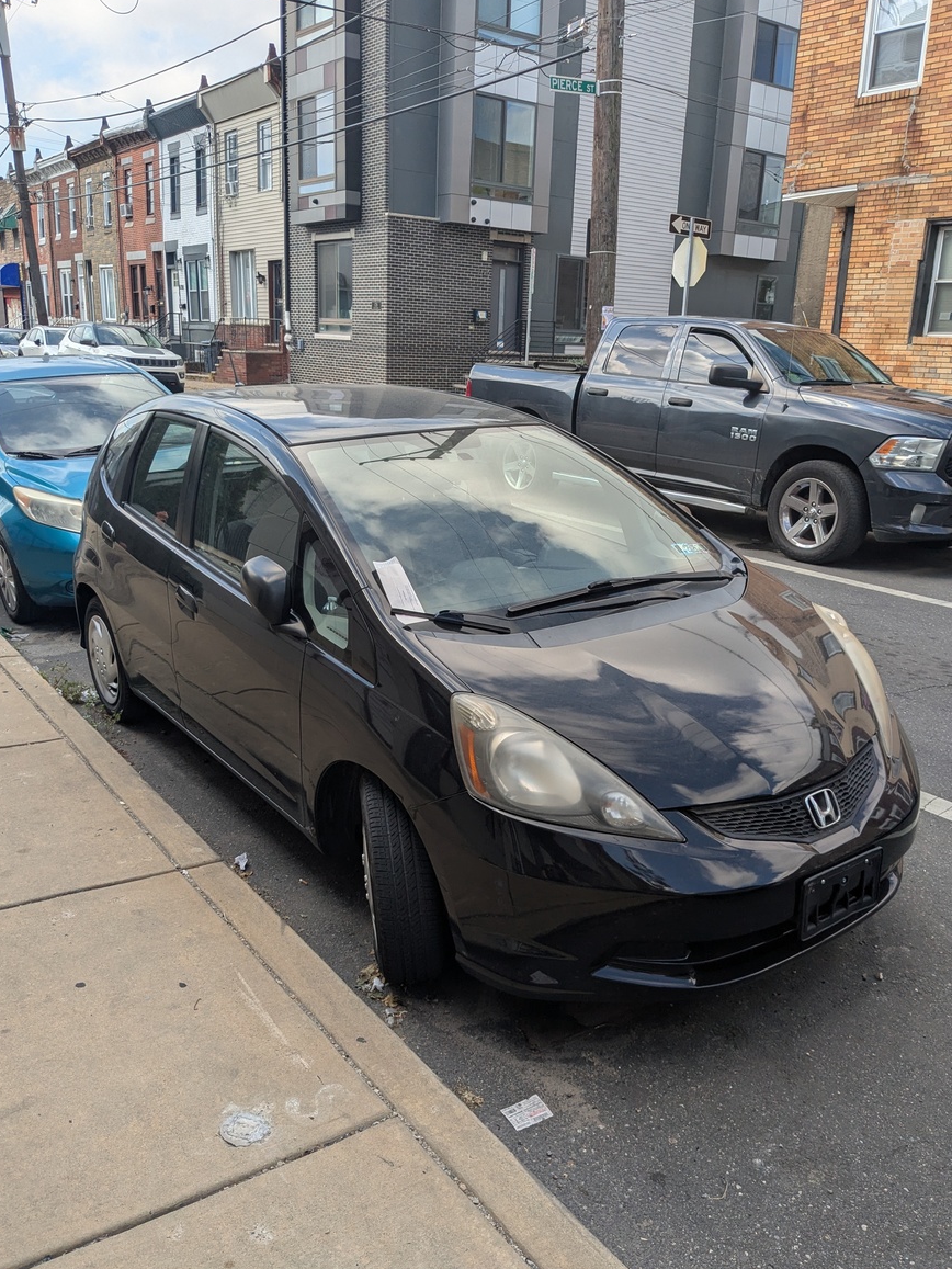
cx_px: 480
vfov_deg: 63.4
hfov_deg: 49.8
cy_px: 626
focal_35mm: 28
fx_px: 1027
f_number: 1.73
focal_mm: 4.38
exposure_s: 1/1376
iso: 41
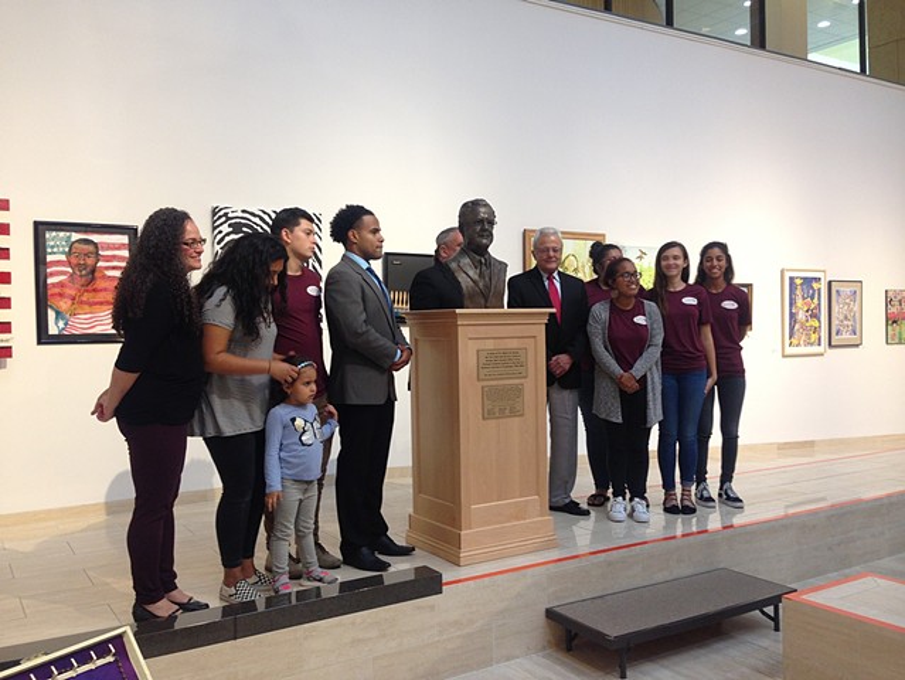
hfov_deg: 55.3
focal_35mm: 33
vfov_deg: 43.0
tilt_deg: -1.9
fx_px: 863
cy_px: 340
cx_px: 452
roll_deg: +1.7
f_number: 2.4
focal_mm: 4.1
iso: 64
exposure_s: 1/20
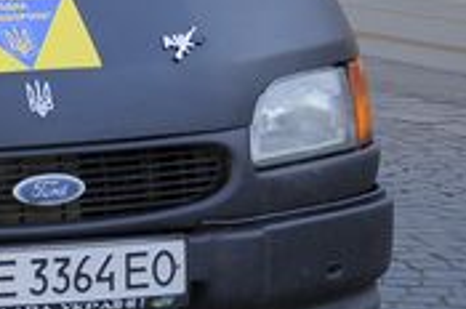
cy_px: -11
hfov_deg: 11.3
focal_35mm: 168
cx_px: -413
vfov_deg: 8.1
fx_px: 2171
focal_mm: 28
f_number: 7.1
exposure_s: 1/200
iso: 200
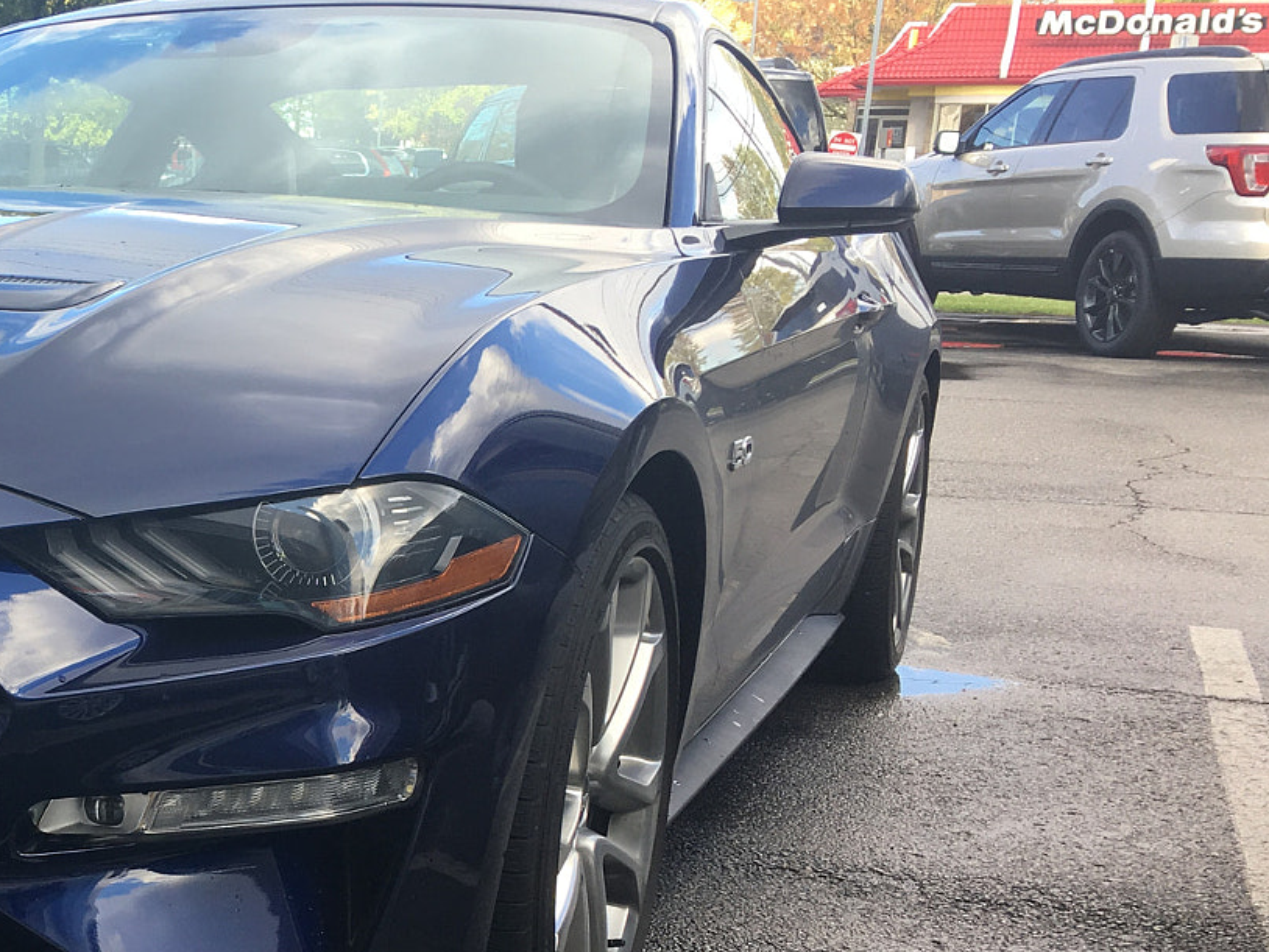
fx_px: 2090
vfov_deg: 25.2
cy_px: 776
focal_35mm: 57
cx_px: 41
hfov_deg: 31.6
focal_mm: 4.15
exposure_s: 1/180
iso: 25
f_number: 2.2
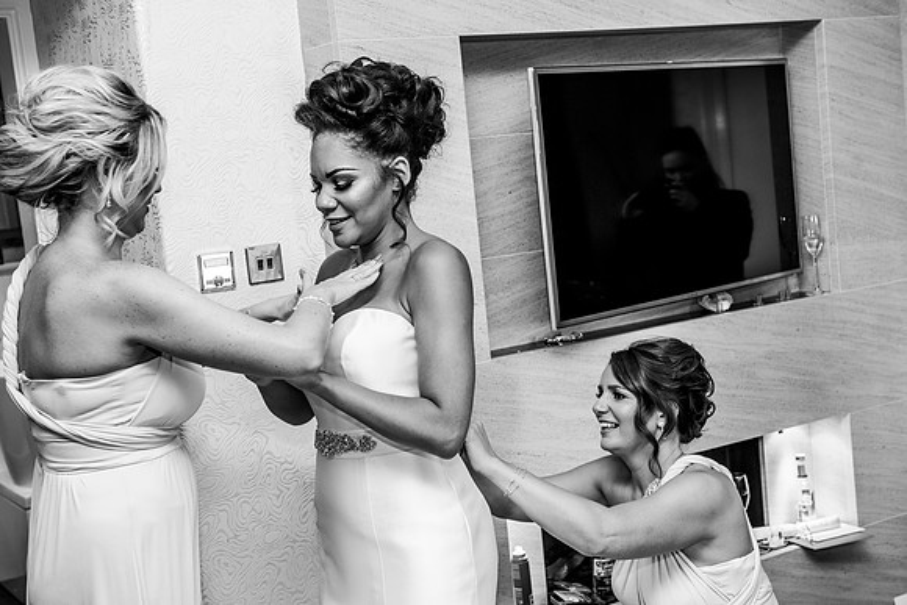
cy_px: 302
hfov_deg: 38.2
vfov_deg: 26.0
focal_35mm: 52
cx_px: 454
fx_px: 1310
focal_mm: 52
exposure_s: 1/60
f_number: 4.5
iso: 400
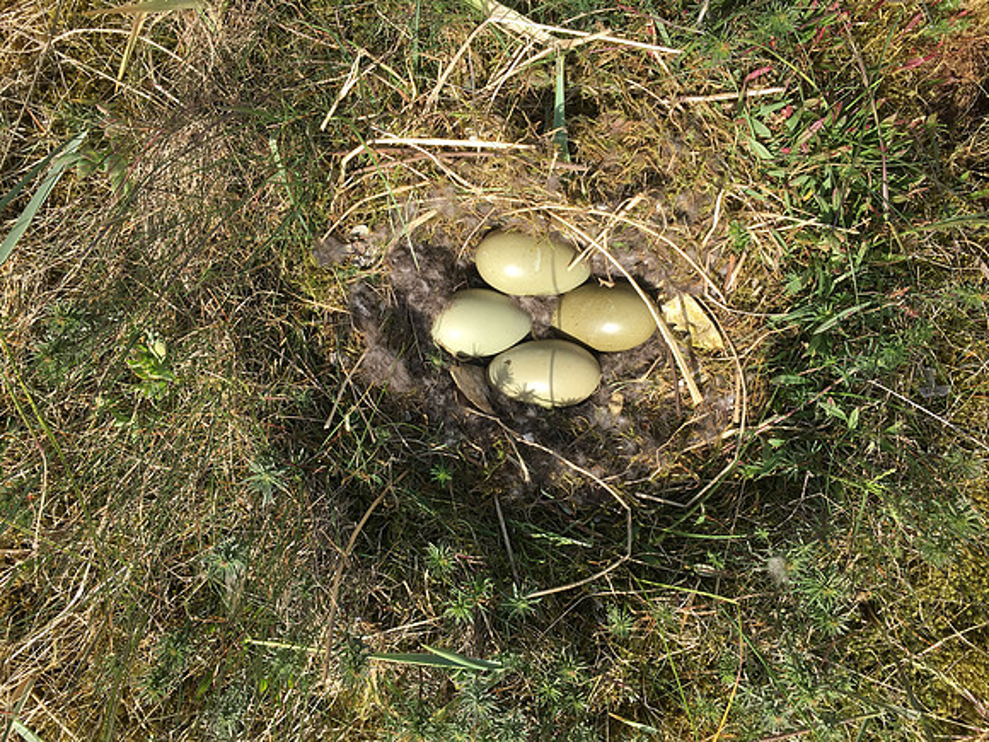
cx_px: 494
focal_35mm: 29
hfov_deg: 61.7
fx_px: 829
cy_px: 371
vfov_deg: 48.2
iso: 25
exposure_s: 1/864
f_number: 2.2
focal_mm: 4.15
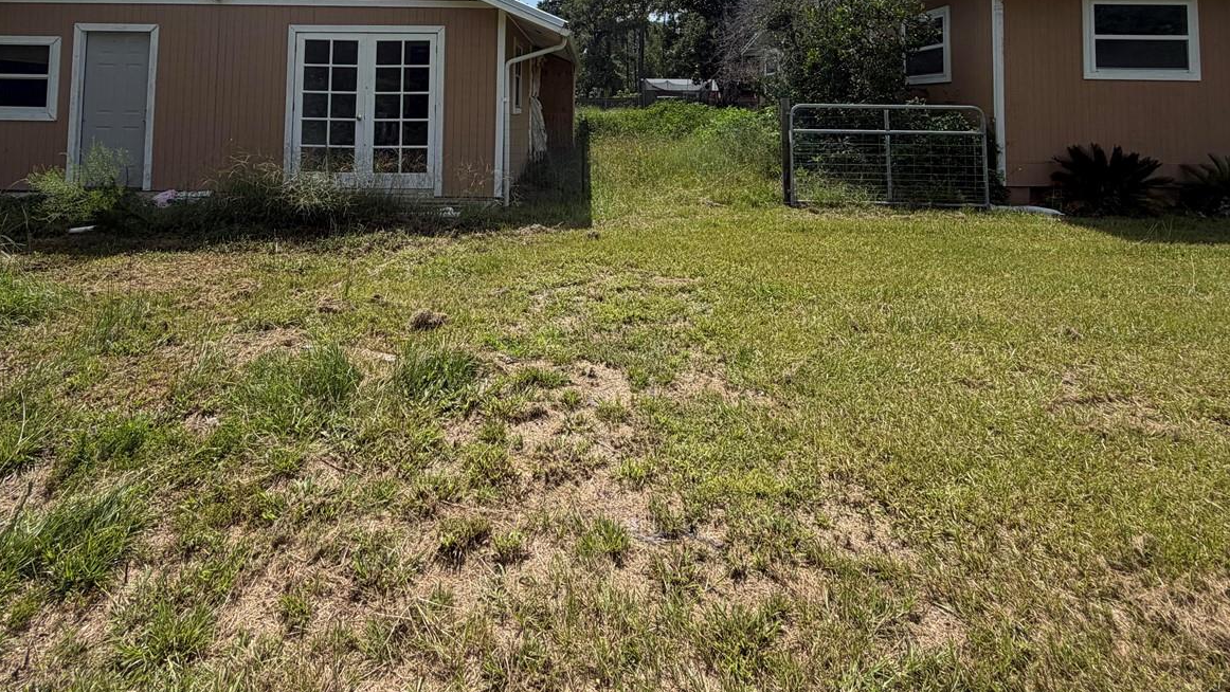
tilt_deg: +3.3
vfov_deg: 48.1
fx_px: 685
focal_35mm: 21
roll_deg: -0.2
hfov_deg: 83.8
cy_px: 71
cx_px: 587
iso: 20
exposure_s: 1/1312
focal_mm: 2.22
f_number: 2.2
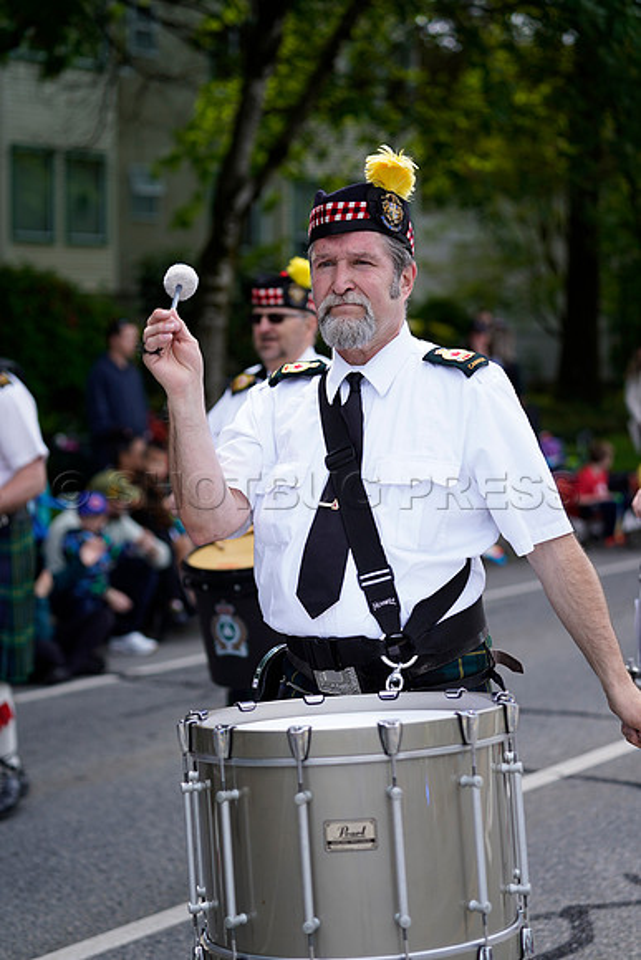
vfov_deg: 28.8
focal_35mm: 70
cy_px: 480
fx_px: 1868
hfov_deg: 19.5
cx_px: 320
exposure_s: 1/400
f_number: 2.8
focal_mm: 70
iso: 160
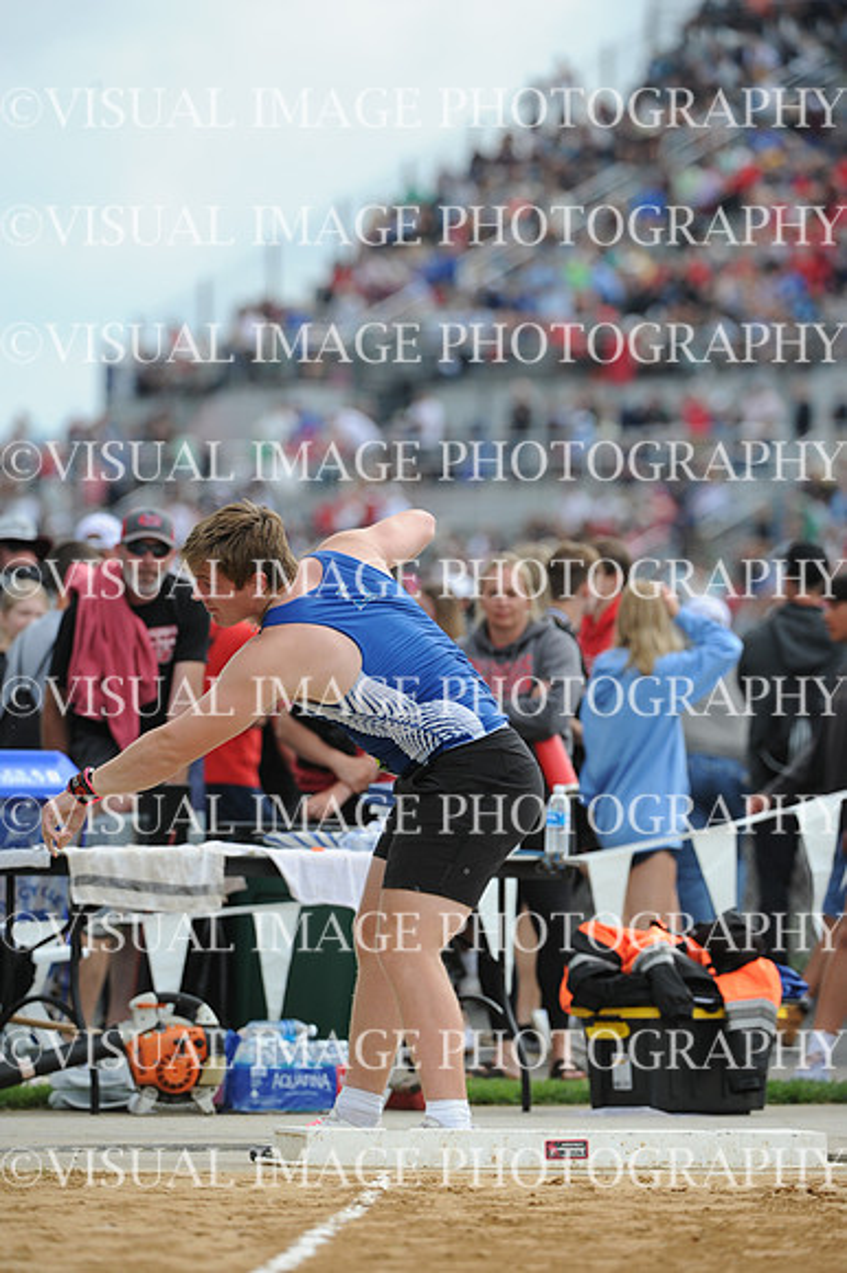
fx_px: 11659
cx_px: 424
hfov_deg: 4.2
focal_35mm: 330
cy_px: 636
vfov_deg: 6.2
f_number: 5
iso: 800
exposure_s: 1/2000
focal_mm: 330
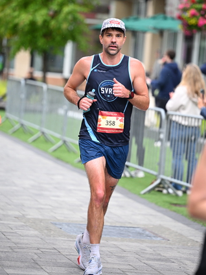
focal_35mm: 181
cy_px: 117
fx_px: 1436
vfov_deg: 10.9
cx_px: 114
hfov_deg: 8.2
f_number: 2.8
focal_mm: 145
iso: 1250
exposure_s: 1/1600
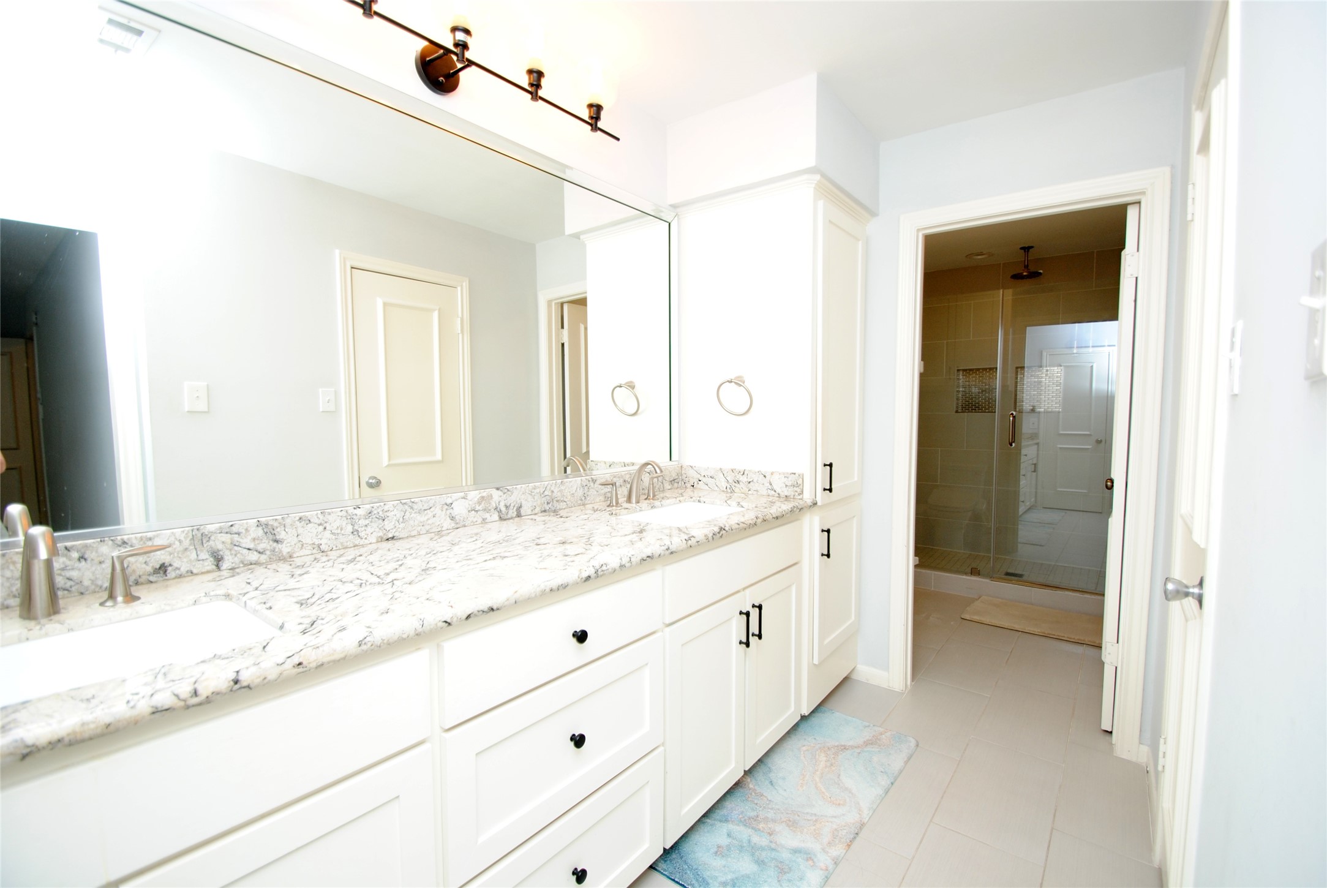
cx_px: 664
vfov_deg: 77.5
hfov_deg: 100.3
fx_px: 554
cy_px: 444
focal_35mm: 15
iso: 200
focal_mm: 10
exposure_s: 1/60
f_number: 4
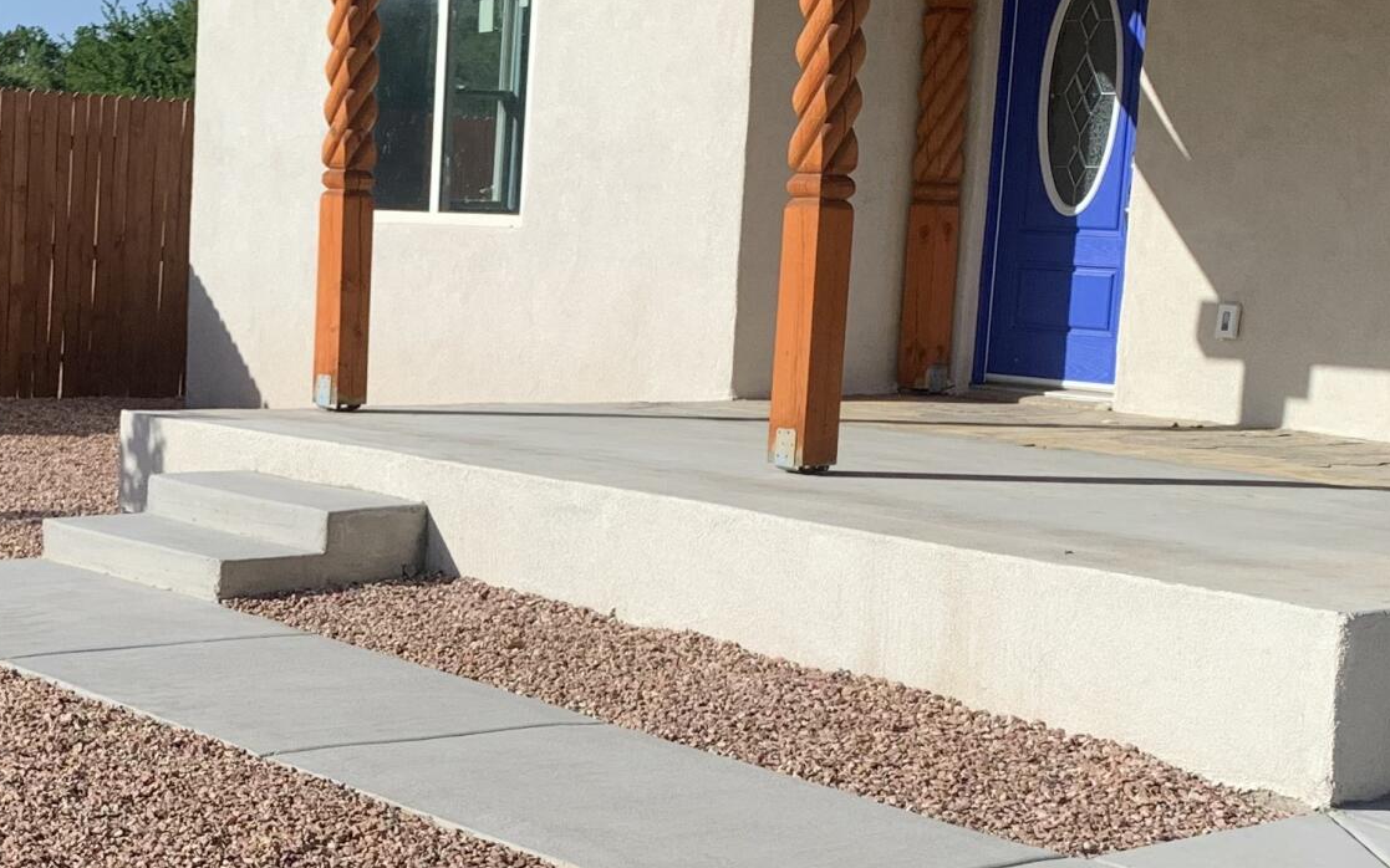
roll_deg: -3.1
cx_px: 255
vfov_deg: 17.5
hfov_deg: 27.2
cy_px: 655
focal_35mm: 74
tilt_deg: -8.0
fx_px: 2803
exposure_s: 1/2421
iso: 25
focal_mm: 4.25
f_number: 1.8
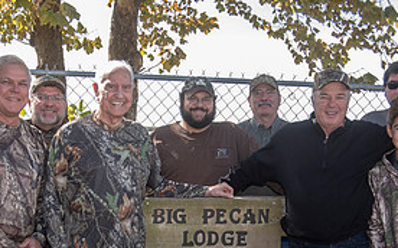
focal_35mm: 75
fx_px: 813
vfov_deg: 17.0
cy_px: 242
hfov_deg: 27.5
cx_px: 170
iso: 280
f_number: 6.3
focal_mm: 35
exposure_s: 1/250
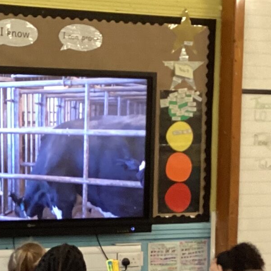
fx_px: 1027
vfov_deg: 14.8
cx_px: 123
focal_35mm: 116
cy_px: 251
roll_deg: -0.6
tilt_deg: -6.8
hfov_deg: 15.0
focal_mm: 3.3
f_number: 2.4
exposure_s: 1/50
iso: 200
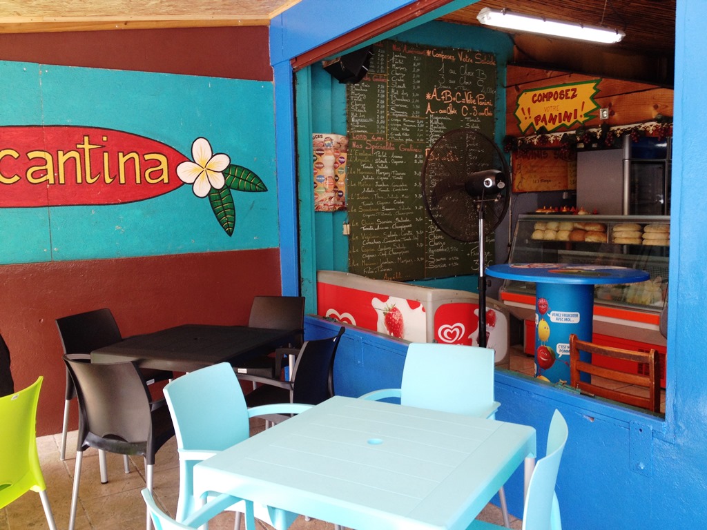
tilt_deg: -10.1
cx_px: 354
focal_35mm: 35
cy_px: 265
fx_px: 715
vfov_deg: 40.7
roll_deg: +0.1
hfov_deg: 52.6
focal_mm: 4.28
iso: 50
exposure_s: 1/60
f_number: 2.4
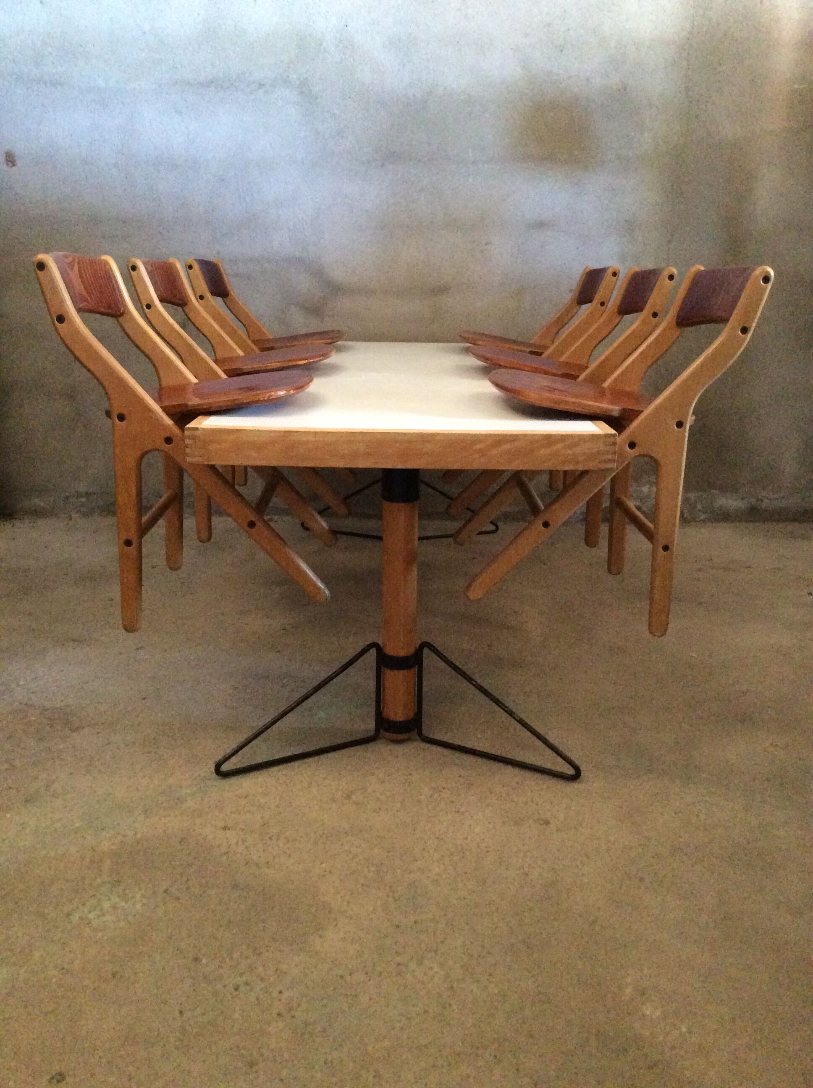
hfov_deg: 44.1
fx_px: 1005
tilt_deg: -15.7
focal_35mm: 32
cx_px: 406
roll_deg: +0.5
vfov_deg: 56.9
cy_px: 544
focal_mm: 3.3
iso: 400
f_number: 2.4
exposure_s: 1/17
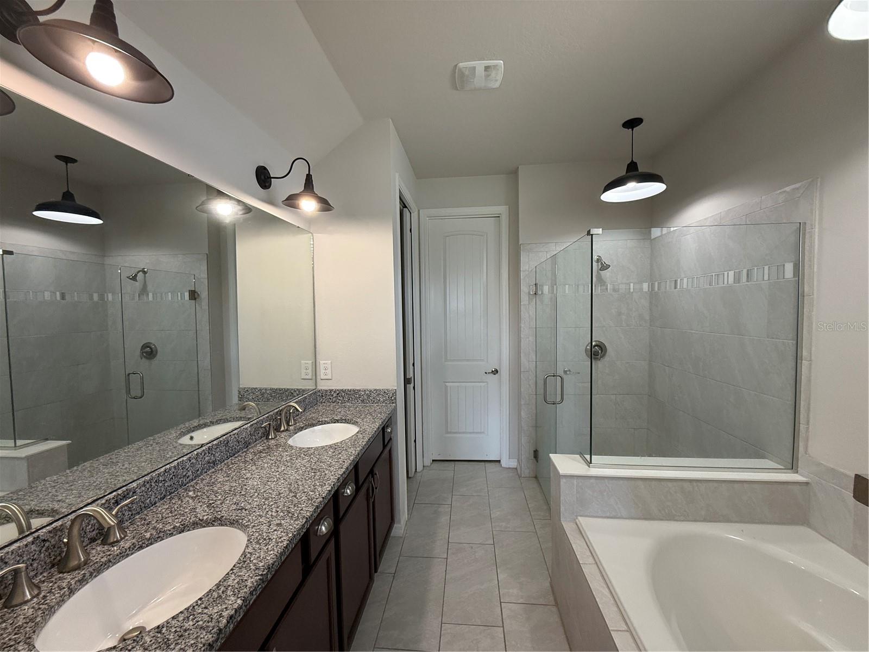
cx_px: 434
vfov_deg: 85.7
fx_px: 351
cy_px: 326
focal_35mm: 14
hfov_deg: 102.1
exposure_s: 1/120
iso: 200
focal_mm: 2.22
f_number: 2.2
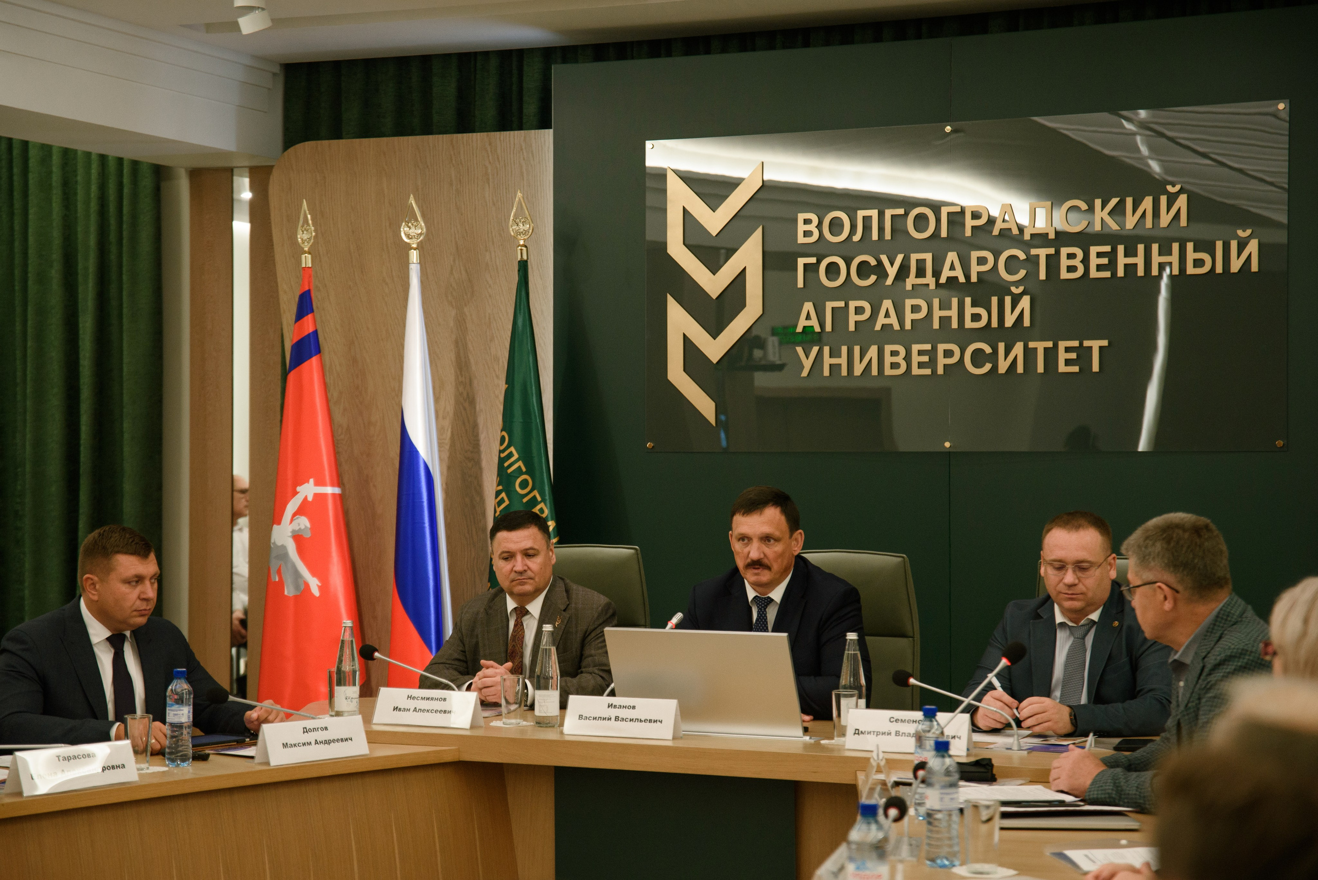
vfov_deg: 18.7
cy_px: 432
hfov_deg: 27.7
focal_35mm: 73
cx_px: 638
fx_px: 2671
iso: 1600
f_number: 3.5
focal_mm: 70
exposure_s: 1/400
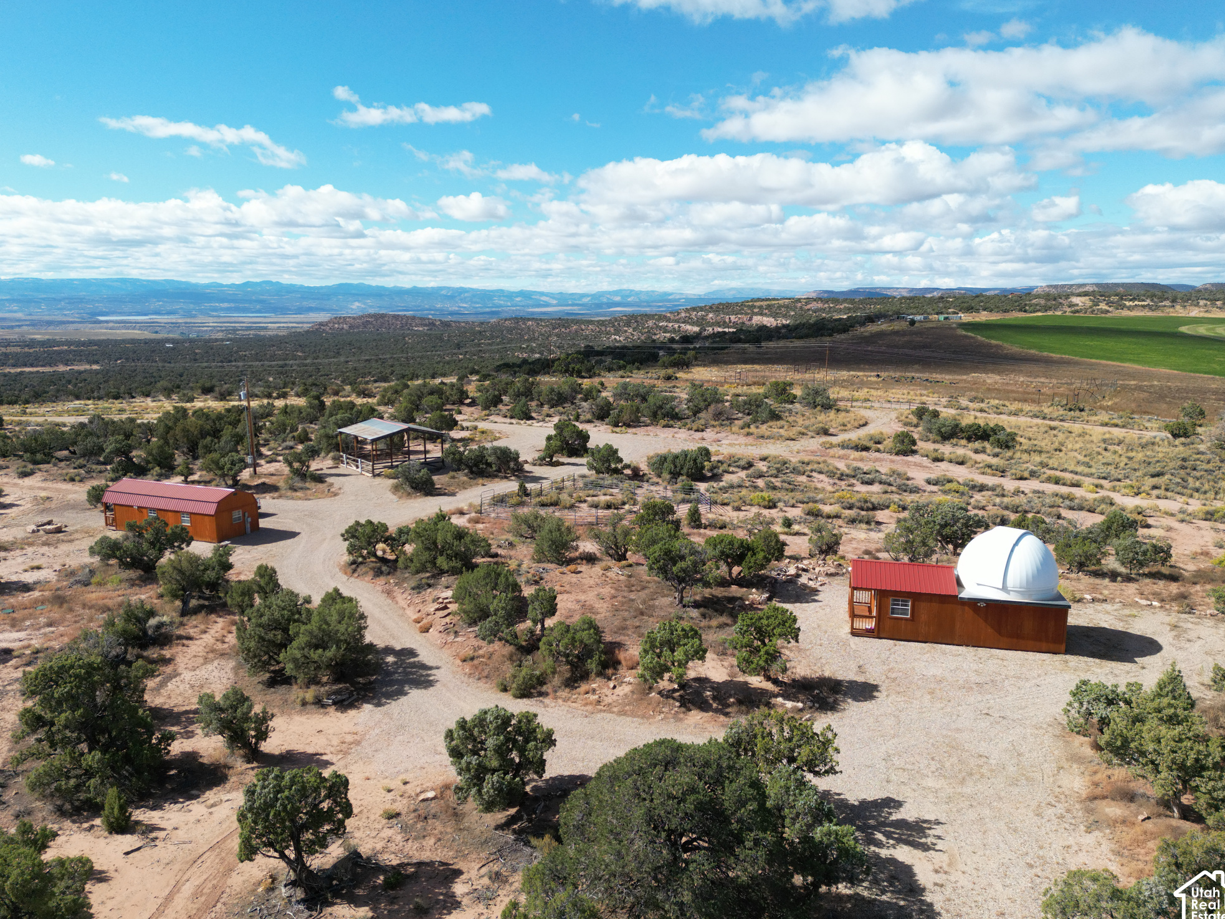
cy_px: 467
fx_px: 885
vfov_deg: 54.9
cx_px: 618
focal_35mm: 25
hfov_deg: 69.4
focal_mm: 6.72
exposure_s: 1/2500
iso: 120
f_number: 1.7
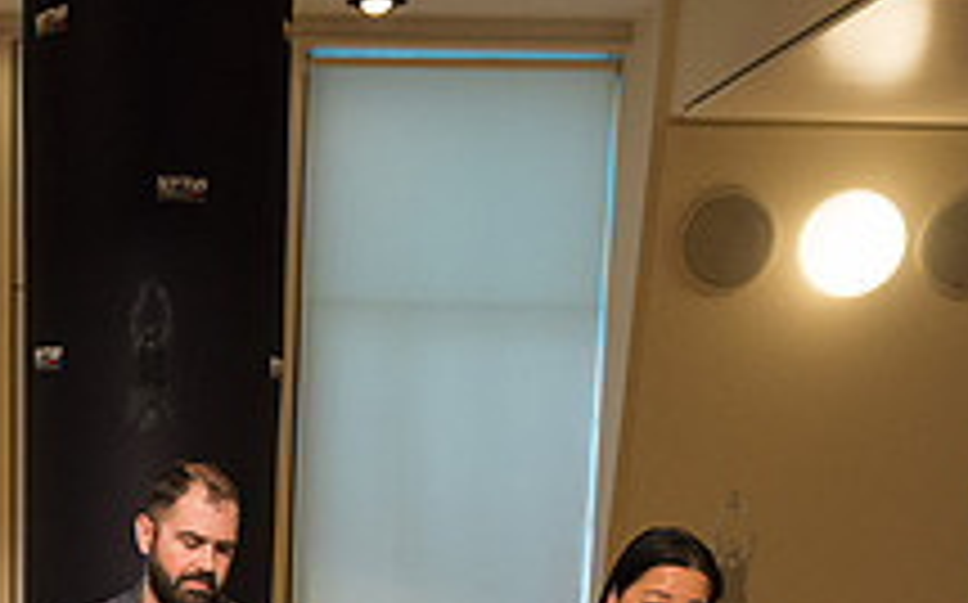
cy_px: 785
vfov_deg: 18.3
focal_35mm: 66
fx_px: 1740
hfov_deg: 30.1
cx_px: 149
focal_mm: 24
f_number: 3.5
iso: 3200
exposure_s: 1/1000
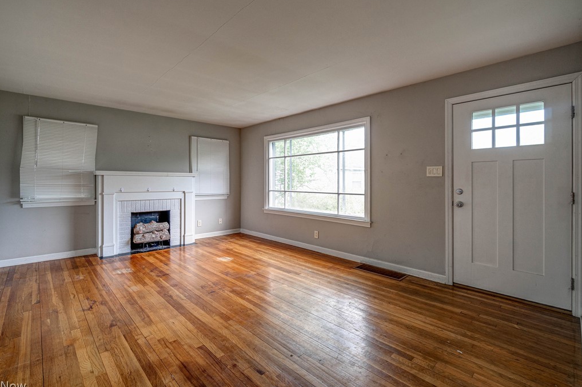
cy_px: 189
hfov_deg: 96.7
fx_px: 259
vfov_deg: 73.7
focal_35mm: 16
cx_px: 279
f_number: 8
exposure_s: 1/15
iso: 320
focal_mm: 10
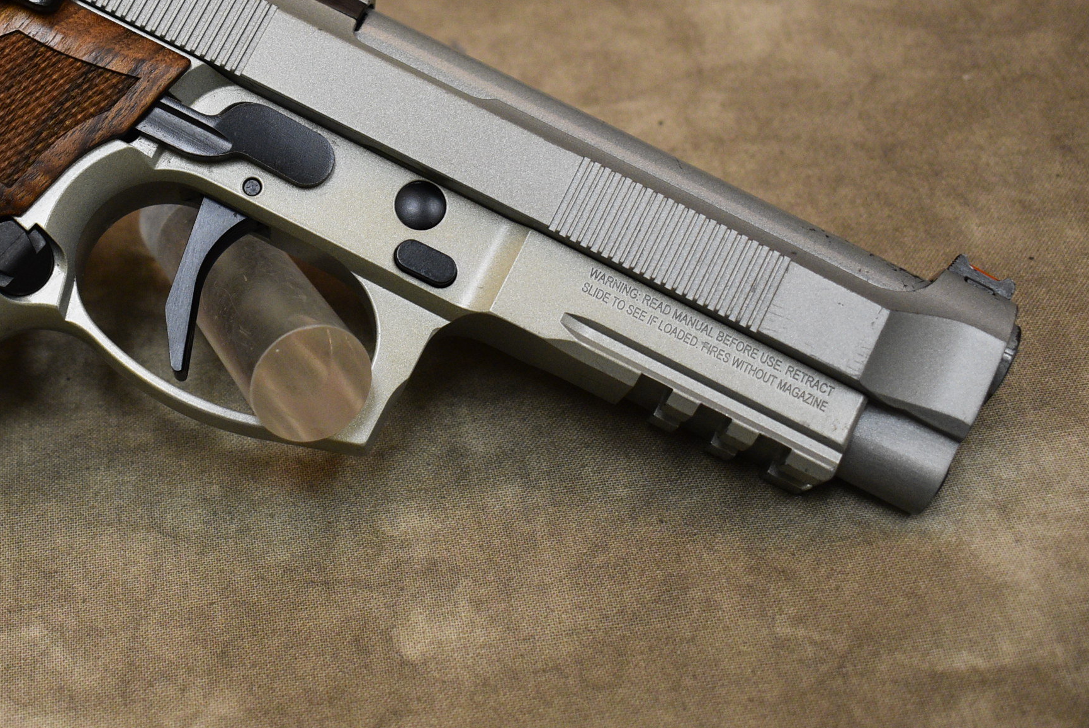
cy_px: 238
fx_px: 1963
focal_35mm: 65
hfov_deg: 30.3
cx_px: 223
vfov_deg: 20.9
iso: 1000
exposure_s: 1/125
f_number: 4
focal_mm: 25
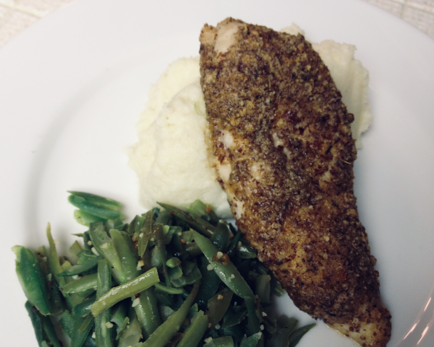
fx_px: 475
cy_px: 172
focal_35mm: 37
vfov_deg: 40.1
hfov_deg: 49.0
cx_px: 202
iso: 80
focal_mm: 4.28
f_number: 2.4
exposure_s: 1/20
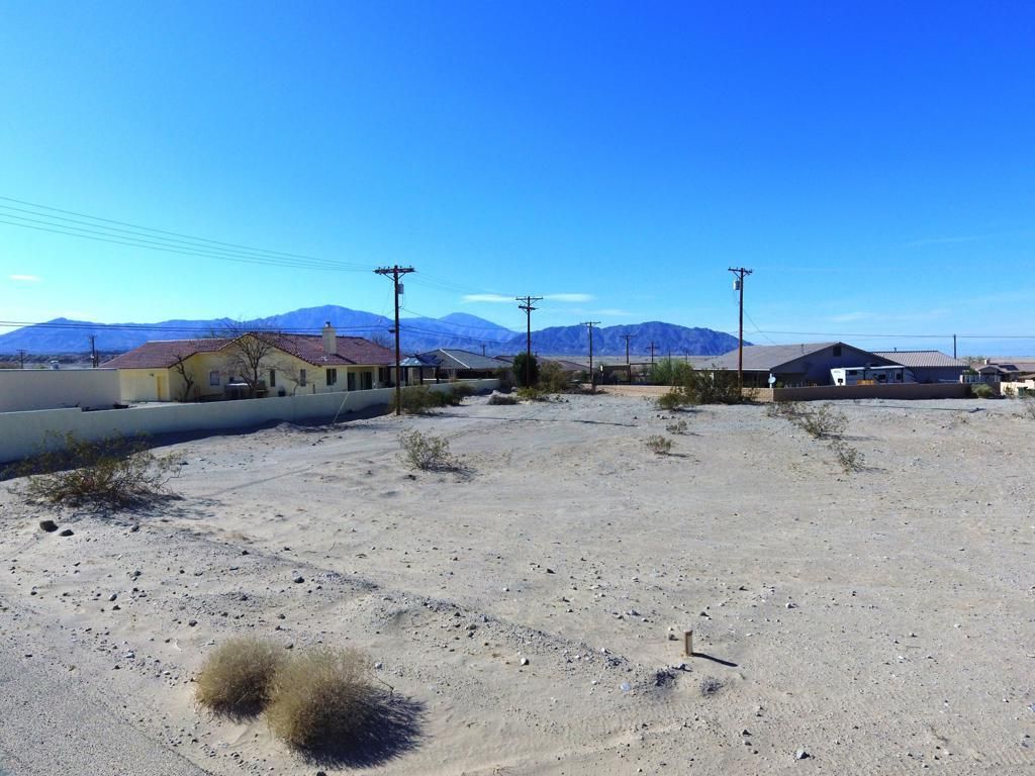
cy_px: 388
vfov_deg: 66.0
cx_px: 518
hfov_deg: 81.7
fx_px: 598
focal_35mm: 20
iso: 100
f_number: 2.8
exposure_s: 1/2008
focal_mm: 3.61
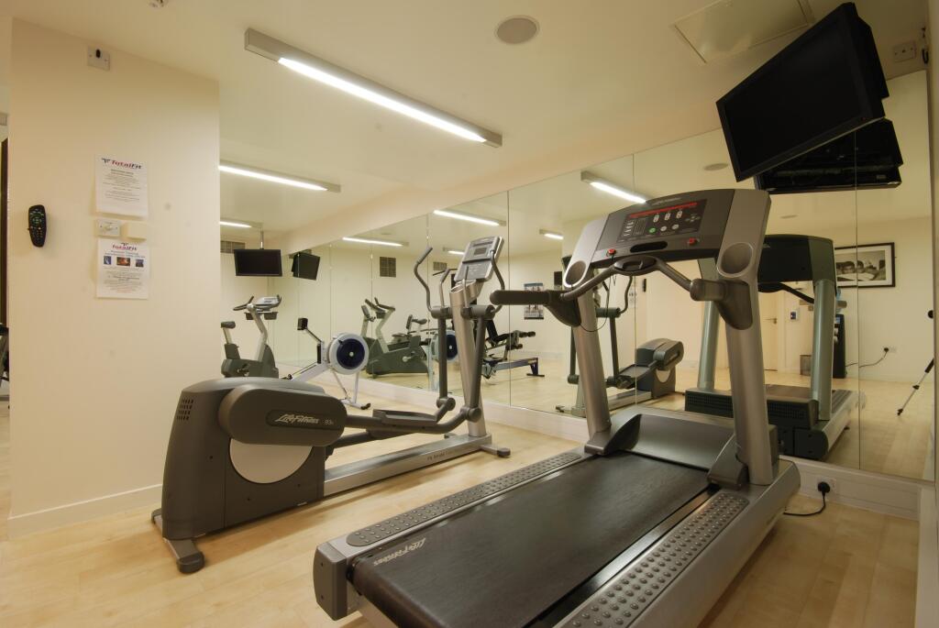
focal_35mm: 16
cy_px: 314
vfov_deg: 72.2
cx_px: 470
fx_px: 431
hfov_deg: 94.9
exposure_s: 8
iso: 100
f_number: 16
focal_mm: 11
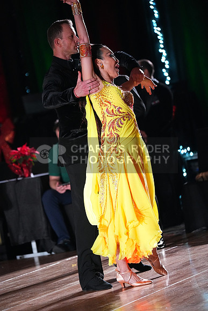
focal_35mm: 200
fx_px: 1732
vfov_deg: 10.3
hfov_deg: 6.9
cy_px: 156
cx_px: 104
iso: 6400
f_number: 4
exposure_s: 1/400
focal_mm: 200
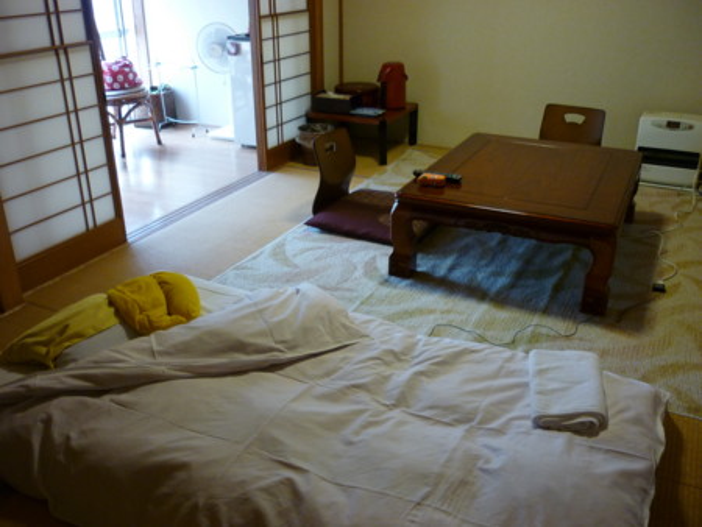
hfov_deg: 55.3
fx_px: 670
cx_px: 351
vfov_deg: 43.0
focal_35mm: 33
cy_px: 264
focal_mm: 5.5
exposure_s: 1/30
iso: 200
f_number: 2.8
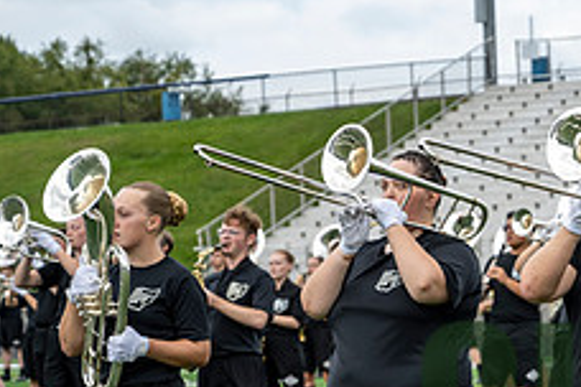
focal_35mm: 178
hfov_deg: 11.4
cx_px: 614
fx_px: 2872
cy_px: 442
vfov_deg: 7.7
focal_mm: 70
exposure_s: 1/800
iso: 250
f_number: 4
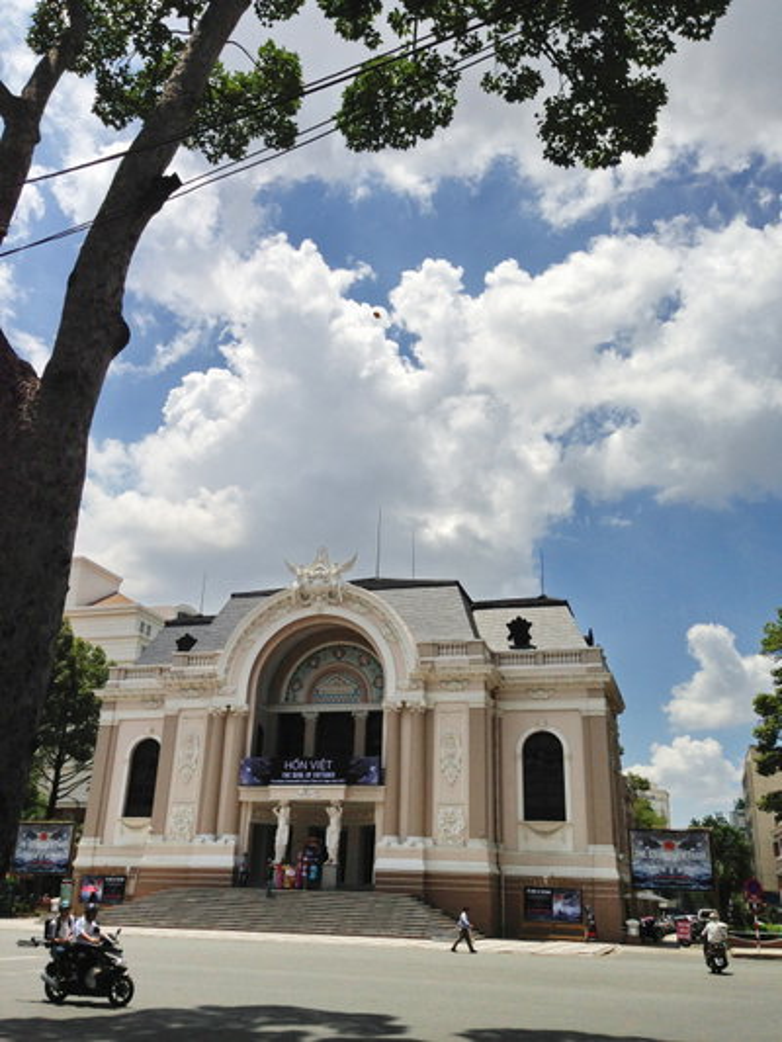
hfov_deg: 43.0
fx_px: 994
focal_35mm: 33
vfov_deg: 55.3
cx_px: 391
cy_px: 521
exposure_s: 1/3623
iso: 50
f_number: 2.4
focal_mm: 4.13
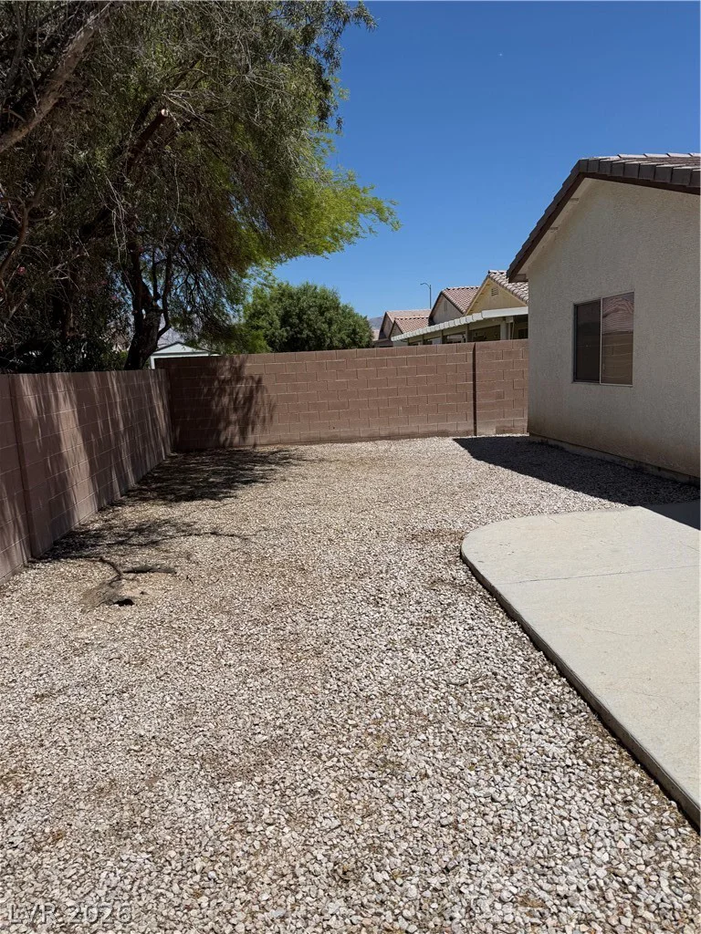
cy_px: 467
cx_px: 350
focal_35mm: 24
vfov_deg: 71.6
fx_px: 648
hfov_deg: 56.8
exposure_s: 1/9091
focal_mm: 6.76
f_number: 1.78
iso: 80
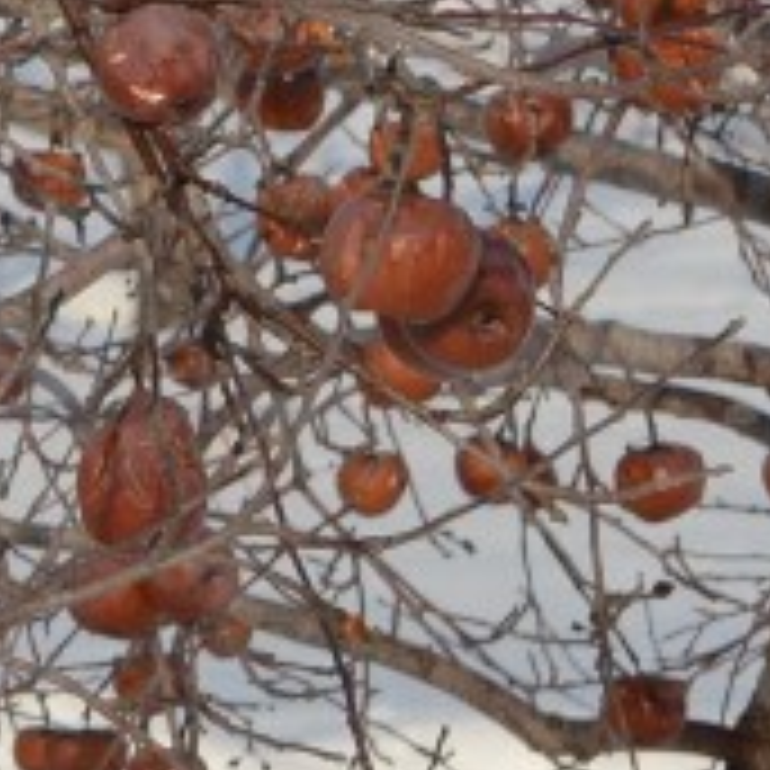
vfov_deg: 2.7
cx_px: -932
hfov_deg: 2.6
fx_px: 16610
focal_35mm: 660
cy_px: -140
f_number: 10
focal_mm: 82
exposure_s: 1/400
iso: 200
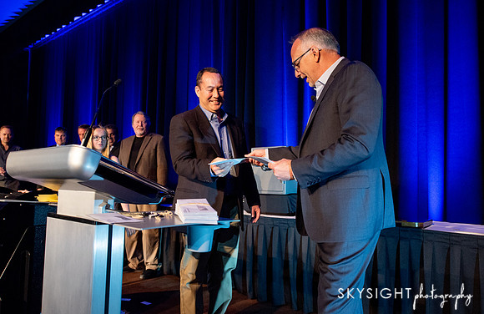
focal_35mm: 29
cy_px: 163
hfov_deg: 64.4
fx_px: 384
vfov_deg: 44.4
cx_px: 236
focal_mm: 24
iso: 2500
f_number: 2.8
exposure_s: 1/200
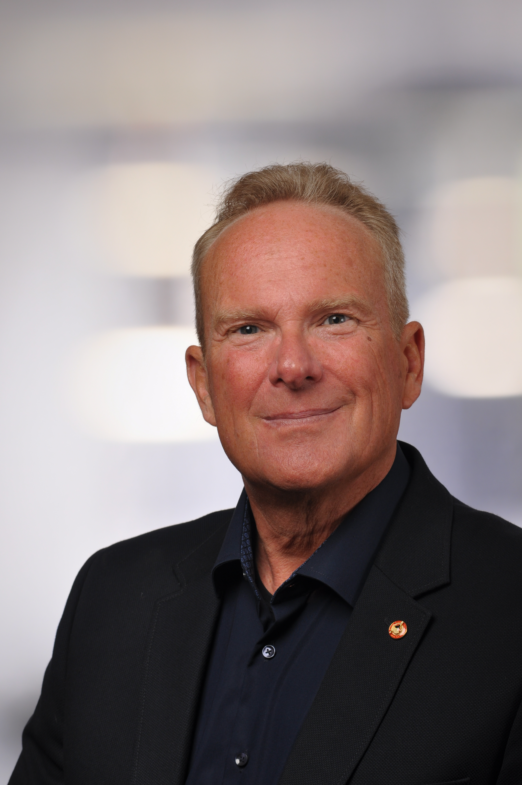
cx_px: 261
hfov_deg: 11.4
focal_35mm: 120
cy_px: 392
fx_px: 2617
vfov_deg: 17.1
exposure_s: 1/80
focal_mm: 80
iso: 200
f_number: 9
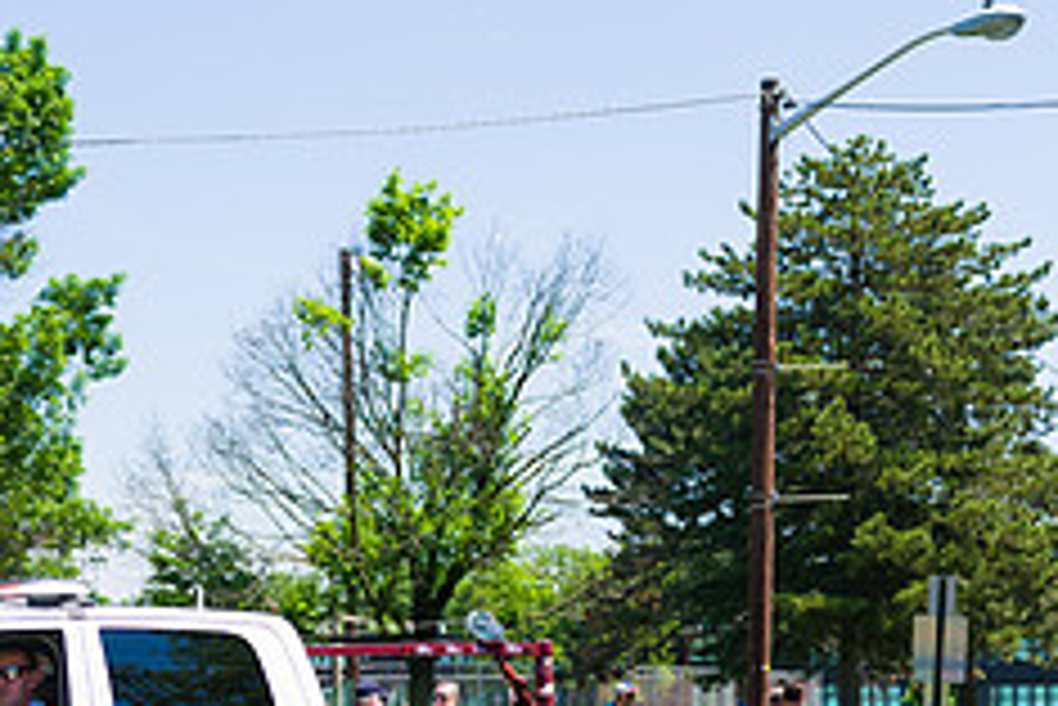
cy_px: 636
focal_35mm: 79
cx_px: 275
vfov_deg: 17.1
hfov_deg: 25.4
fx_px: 2323
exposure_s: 1/1600
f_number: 5
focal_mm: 32
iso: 200
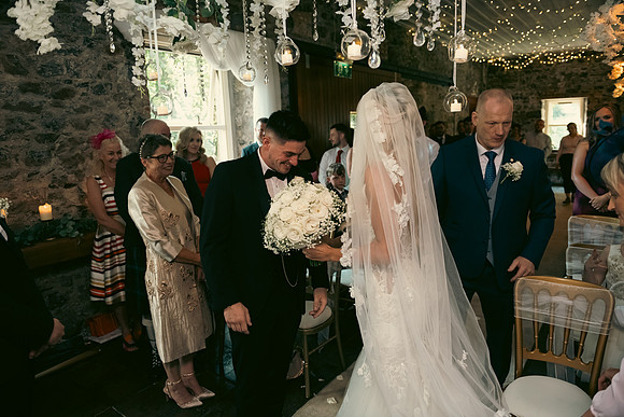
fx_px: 416
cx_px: 312
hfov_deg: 73.7
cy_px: 208
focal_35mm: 24
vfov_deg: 53.2
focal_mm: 24
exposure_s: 1/160
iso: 1250
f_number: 3.5
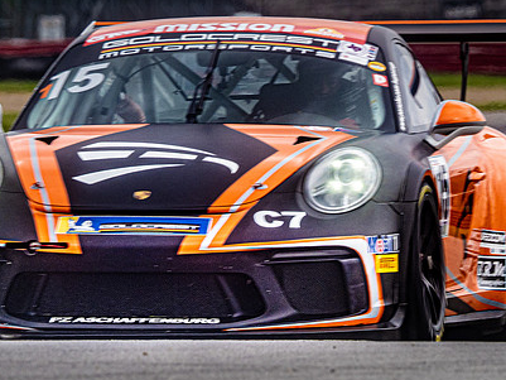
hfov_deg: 1.5
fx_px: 19374
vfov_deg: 1.1
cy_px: 183
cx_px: 228
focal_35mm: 1325
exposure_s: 1/320
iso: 320
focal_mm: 420
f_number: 9
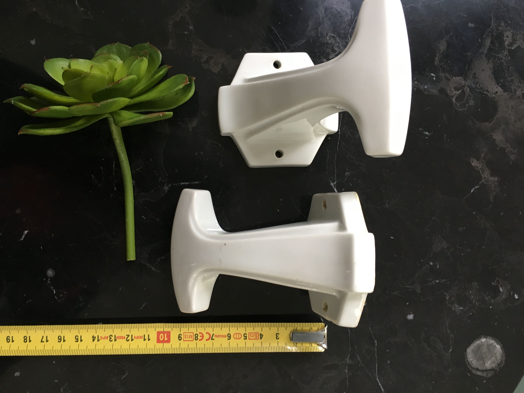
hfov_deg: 61.7
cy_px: 196
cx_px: 262
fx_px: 439
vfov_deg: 48.2
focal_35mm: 29
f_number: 2.2
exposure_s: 1/33
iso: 125
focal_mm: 4.15
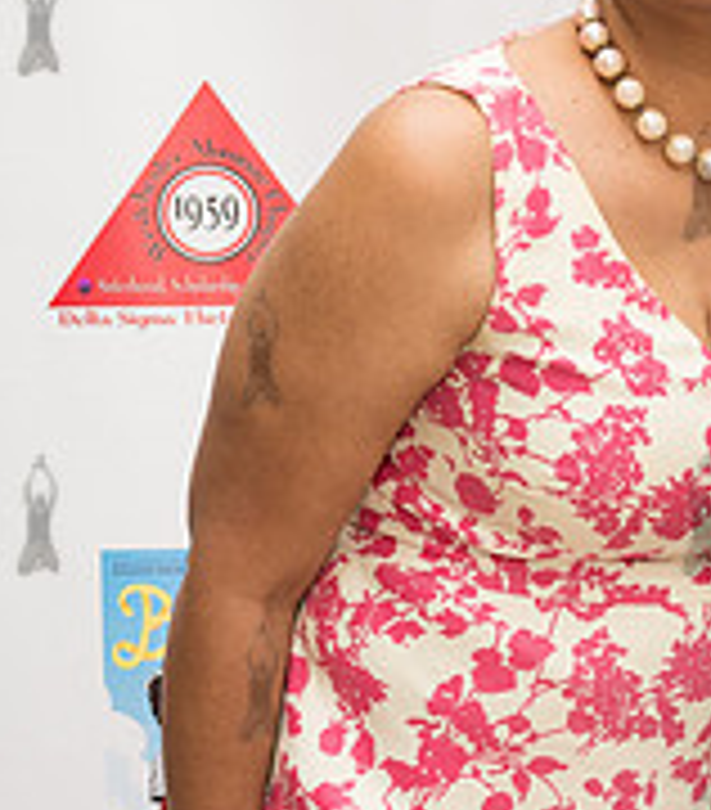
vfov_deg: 15.2
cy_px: 513
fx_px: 3039
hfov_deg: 13.2
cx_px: 718
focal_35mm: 122
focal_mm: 36
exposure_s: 1/400
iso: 640
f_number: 4
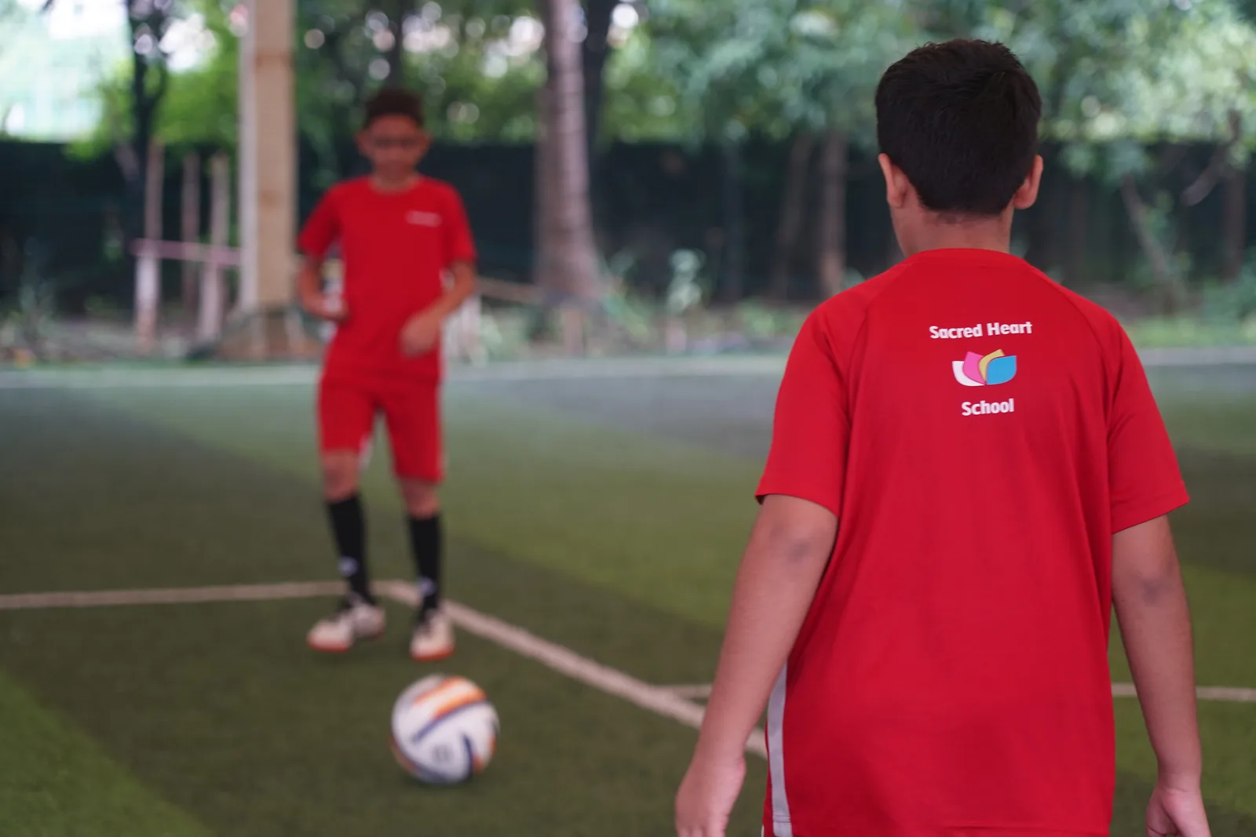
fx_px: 3663
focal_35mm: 105
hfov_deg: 19.5
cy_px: 418
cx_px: 628
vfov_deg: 13.0
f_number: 4
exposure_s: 1/160
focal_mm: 105
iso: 1000
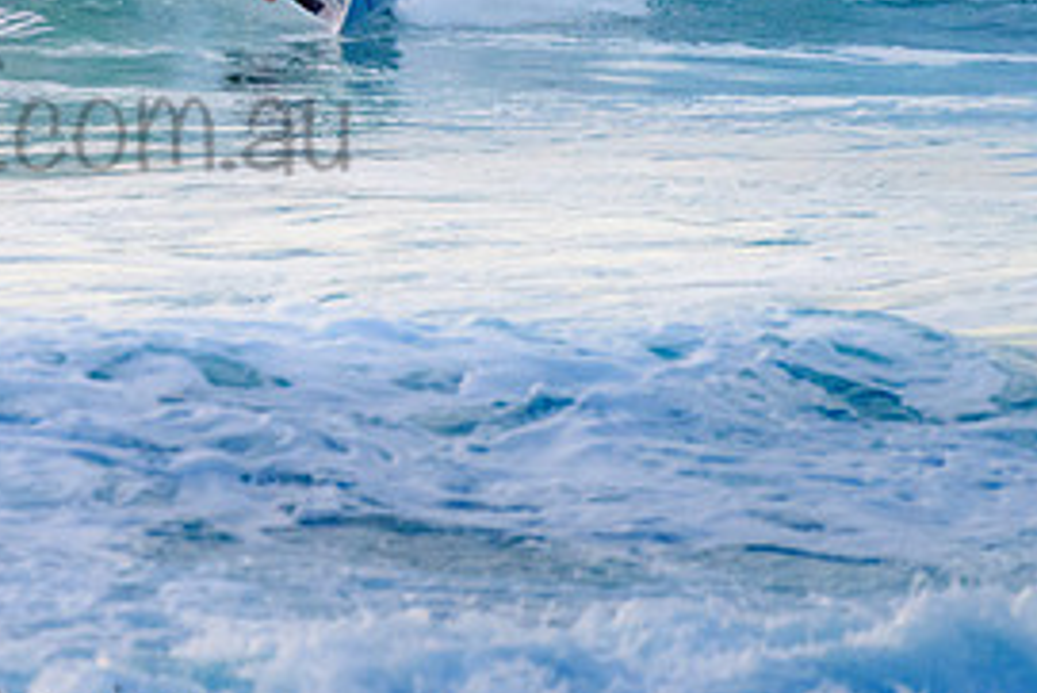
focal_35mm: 1312
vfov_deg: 1.0
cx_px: 197
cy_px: -82
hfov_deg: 1.6
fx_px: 37811
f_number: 5.6
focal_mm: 500
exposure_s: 1/2000
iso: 1400
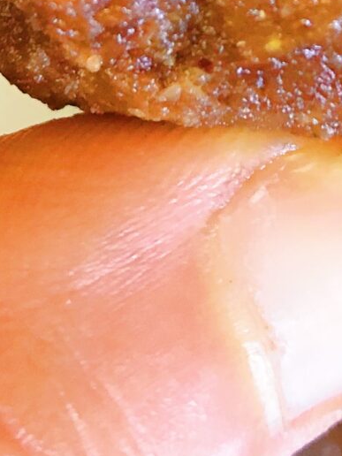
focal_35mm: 139
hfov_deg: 10.6
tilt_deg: -77.0
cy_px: -324
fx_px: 1831
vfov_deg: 13.0
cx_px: 324
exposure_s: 1/15
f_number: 1.8
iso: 64
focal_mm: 3.99
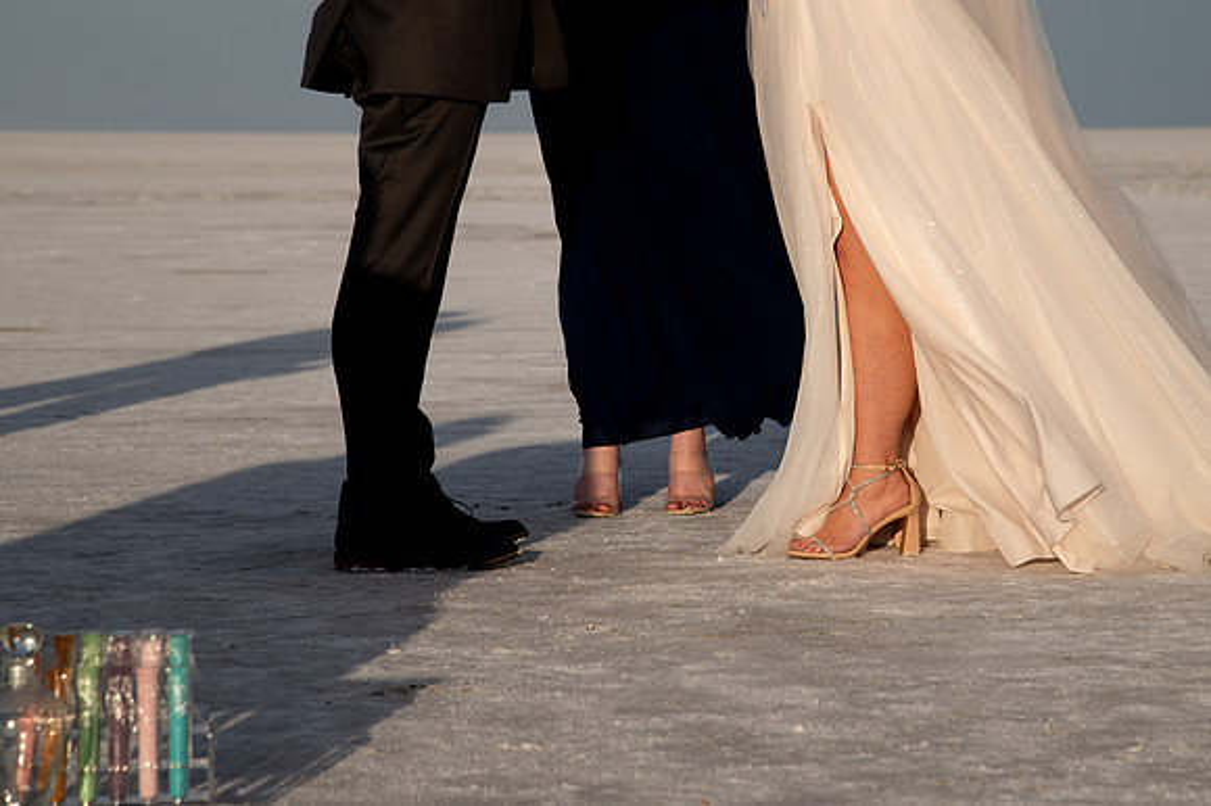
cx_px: 726
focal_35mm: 147
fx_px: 4955
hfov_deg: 13.9
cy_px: 338
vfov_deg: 9.3
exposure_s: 1/800
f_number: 8
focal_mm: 120
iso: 200
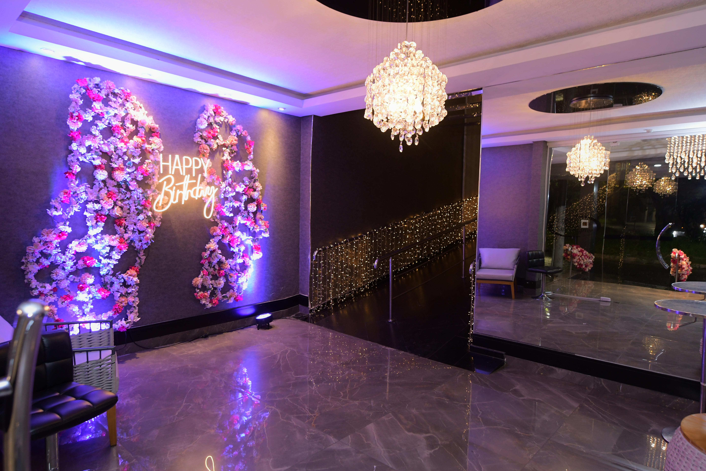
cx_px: 353
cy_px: 236
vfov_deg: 59.5
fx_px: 412
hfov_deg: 81.2
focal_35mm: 21
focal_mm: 14
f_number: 3.2
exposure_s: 1/100
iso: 800
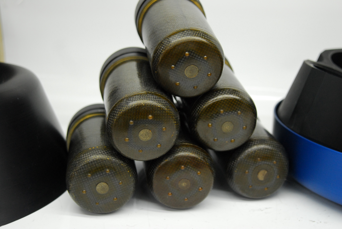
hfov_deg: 37.8
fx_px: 499
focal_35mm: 52
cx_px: 171
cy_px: 114
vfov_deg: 25.8
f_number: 3.2
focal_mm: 35
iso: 800
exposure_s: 1/125
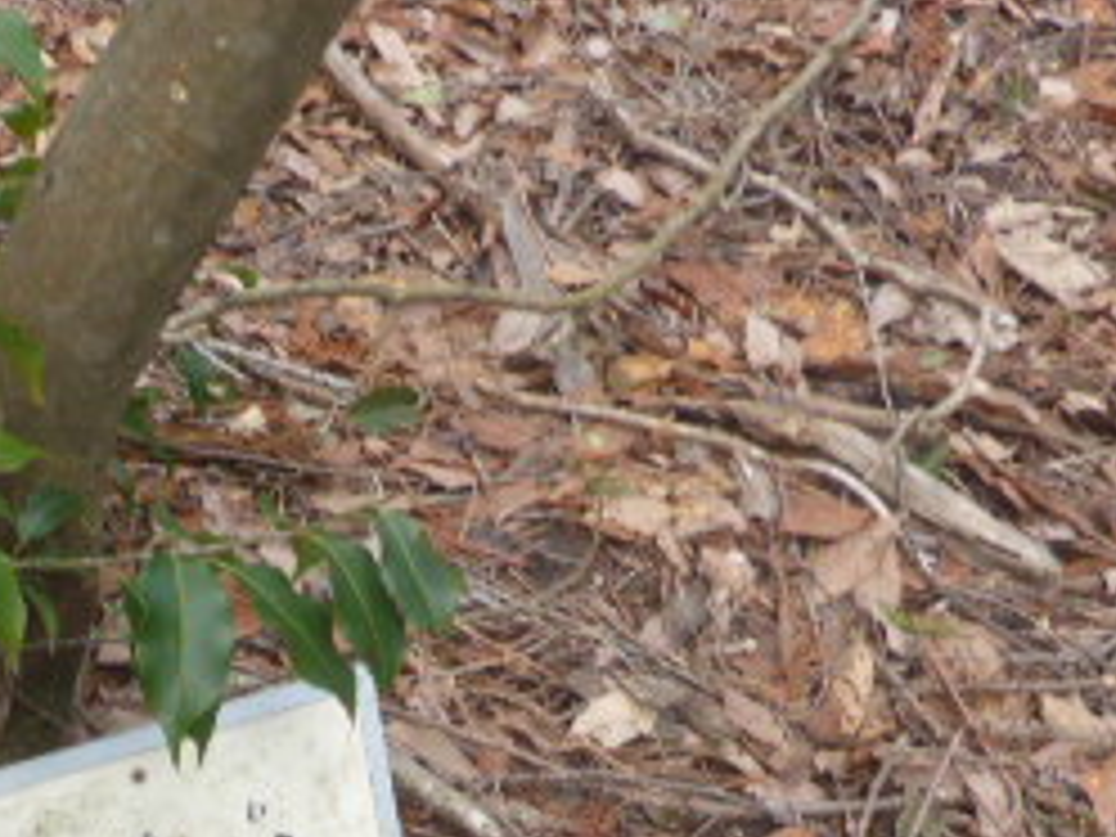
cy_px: 1035
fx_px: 1999
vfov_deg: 21.7
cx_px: 45
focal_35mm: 62
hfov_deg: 29.5
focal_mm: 4.3
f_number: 3.3
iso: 100
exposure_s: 1/125
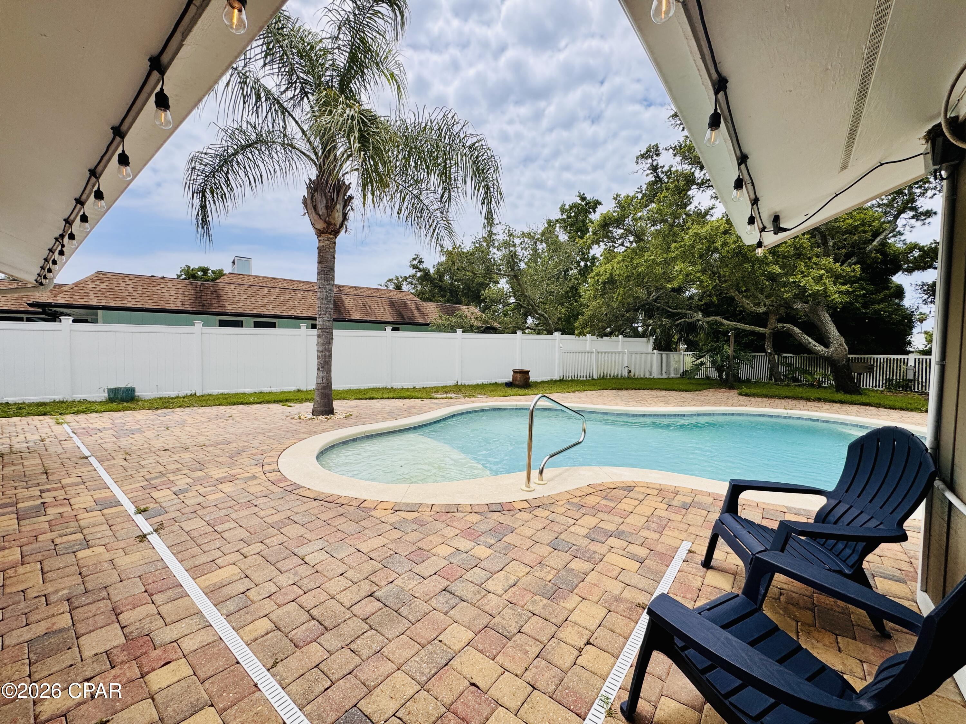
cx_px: 483
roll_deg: -0.5
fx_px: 391
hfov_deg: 102.1
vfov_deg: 85.7
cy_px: 362
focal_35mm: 14
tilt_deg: -1.6
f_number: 2.2
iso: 50
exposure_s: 1/2985
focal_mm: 2.22
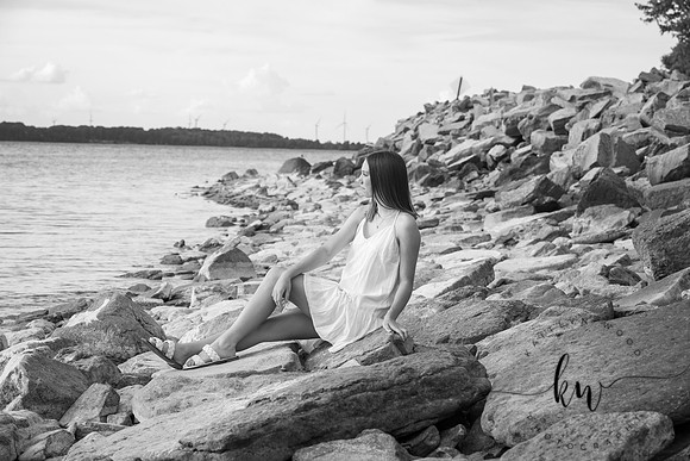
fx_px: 1879
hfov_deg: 20.8
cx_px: 345
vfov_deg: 14.0
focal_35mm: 98
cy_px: 230
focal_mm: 98
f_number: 9
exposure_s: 1/320
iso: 400
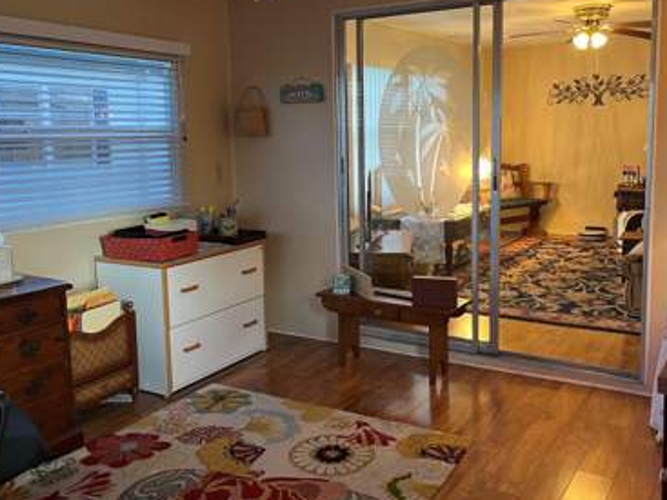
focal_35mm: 34
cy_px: 213
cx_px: 353
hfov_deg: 53.9
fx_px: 655
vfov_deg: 41.7
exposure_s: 1/60
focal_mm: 5.1
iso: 250
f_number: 1.6
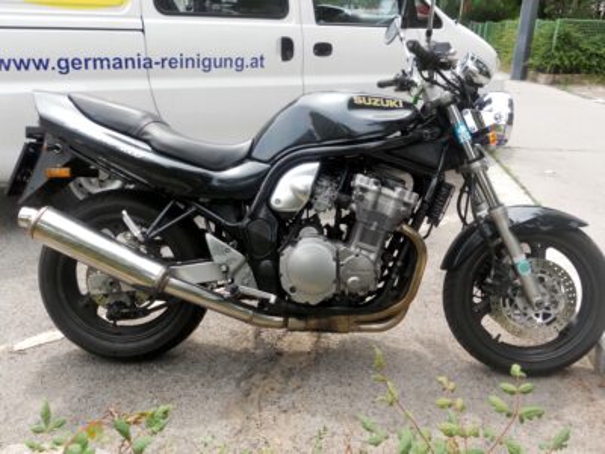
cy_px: 227
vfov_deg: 44.2
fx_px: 559
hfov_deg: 56.8
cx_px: 302
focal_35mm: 32
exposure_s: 1/200
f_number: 3.5
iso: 80
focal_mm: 5.8
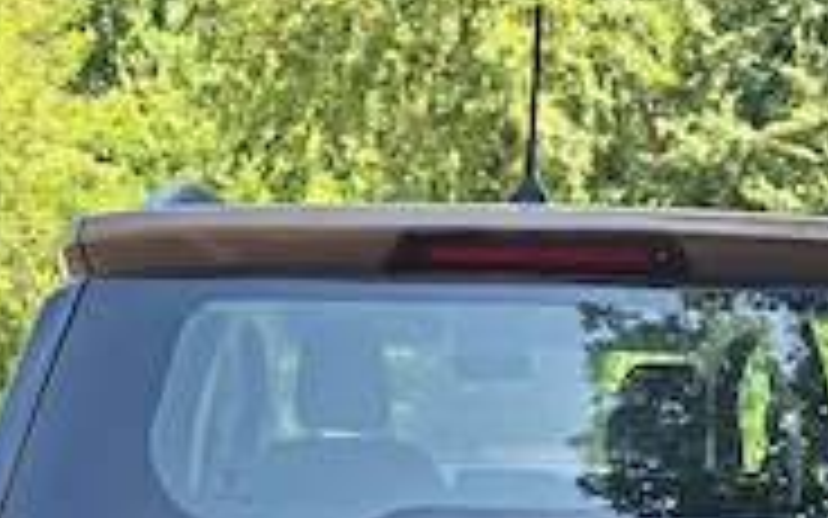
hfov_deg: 38.1
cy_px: 788
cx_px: 459
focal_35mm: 53
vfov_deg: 20.6
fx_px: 1196
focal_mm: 5.54
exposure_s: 1/189
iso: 50
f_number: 1.8
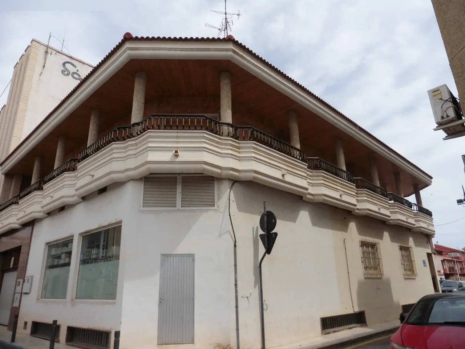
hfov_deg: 71.6
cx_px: 232
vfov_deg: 56.8
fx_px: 322
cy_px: 174
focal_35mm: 24
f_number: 3.3
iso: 100
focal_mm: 4.3
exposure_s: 1/2000
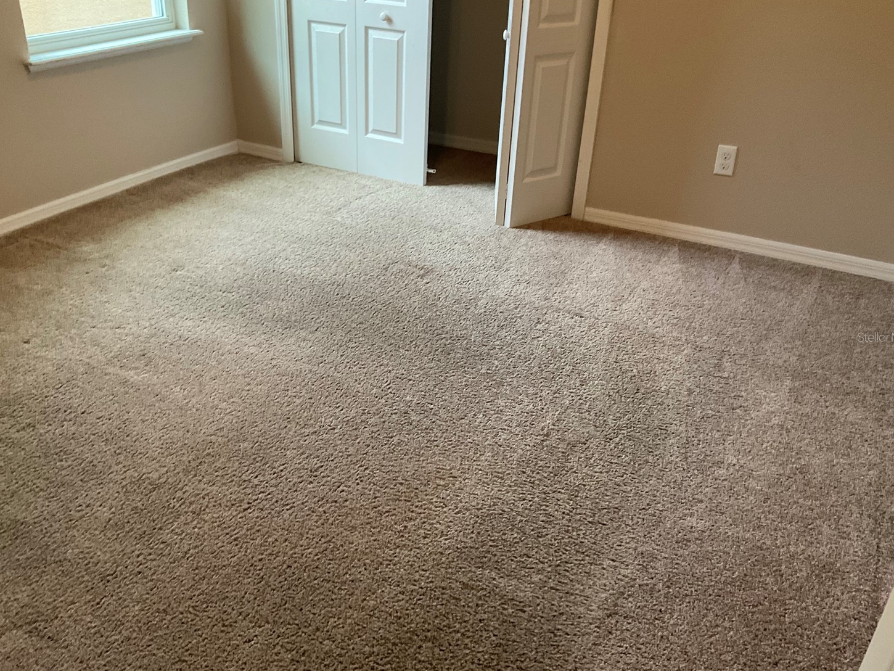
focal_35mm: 32
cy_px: 337
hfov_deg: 56.8
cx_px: 422
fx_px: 827
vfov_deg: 44.2
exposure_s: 1/60
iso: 125
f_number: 1.8
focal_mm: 3
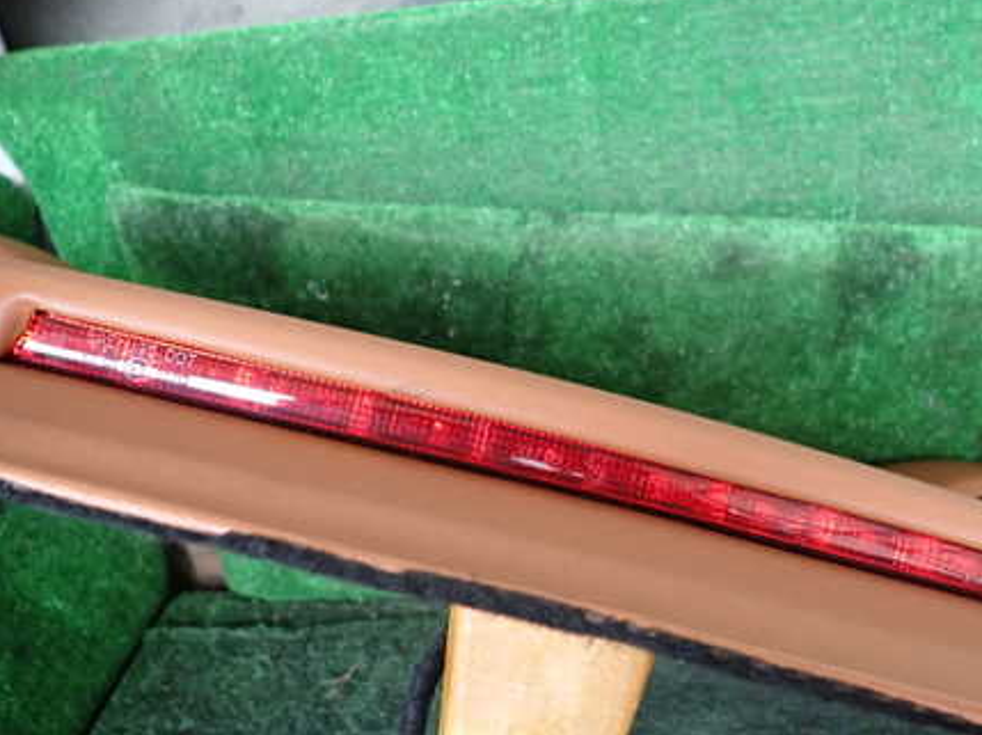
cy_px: 373
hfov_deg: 52.4
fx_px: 992
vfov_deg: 40.6
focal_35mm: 35
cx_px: 572
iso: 250
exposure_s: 1/30
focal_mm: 4.5
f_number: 2
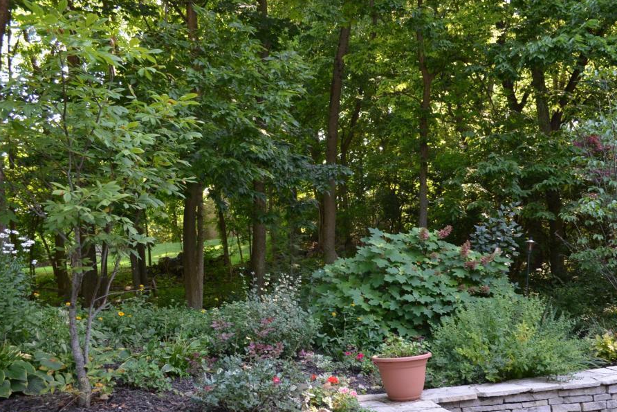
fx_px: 600
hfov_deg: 54.3
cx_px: 337
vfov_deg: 37.6
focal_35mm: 35
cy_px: 262
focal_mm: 18
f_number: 4.8
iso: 400
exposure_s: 1/90
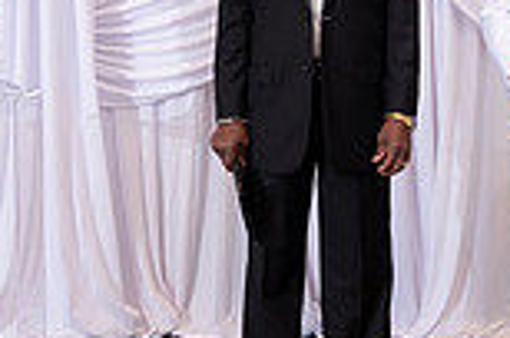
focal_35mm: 102
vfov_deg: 13.3
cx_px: 354
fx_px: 1442
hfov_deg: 20.0
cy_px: 86
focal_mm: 27
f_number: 2.8
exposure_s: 1/200
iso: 800
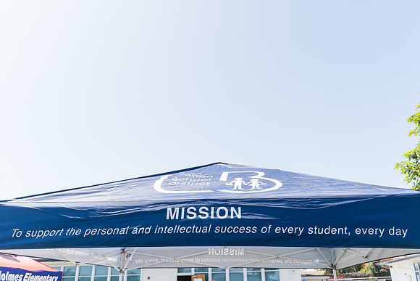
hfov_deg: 60.7
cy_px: 127
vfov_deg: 42.6
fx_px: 358
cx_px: 222
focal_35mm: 31
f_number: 4
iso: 100
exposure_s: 1/500
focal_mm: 28
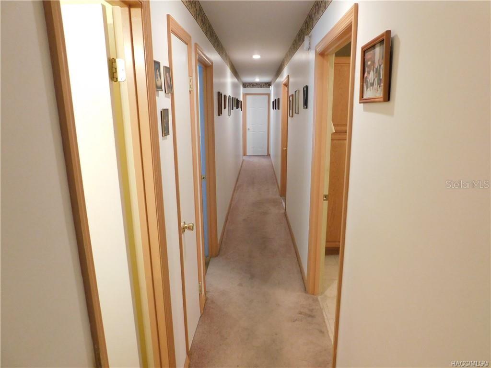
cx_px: 246
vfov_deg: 58.9
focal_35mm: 23
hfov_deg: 73.9
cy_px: 184
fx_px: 326
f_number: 3
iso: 400
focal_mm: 4
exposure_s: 1/20
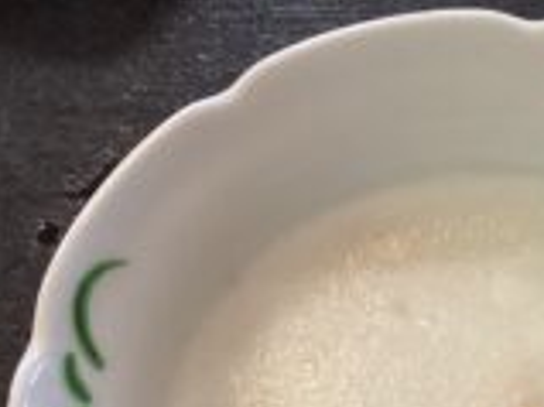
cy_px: 422
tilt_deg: -68.4
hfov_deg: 25.6
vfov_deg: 19.5
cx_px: 515
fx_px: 1146
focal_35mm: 73
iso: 200
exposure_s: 1/60
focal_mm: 3.3
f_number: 2.4
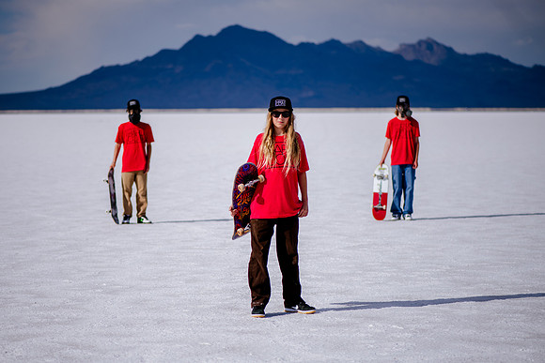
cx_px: 249
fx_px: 1744
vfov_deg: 11.9
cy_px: 182
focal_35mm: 115
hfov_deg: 17.8
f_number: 2.8
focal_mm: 105
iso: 125
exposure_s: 1/6400
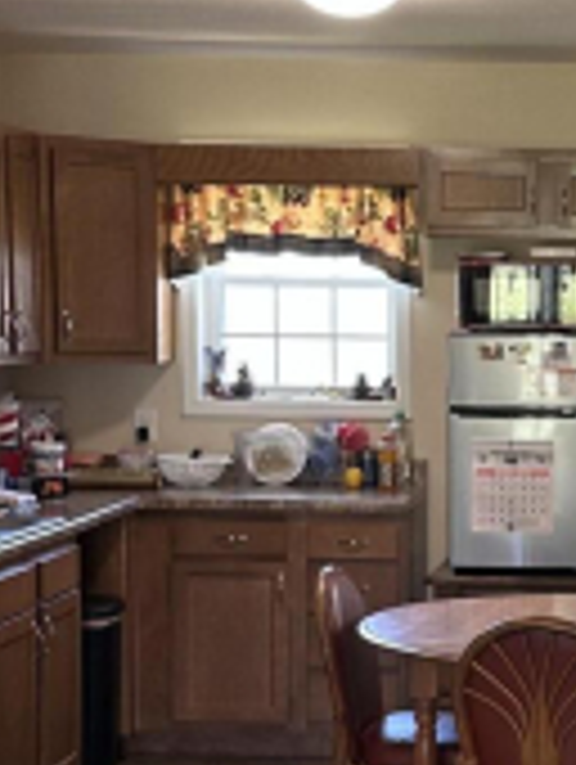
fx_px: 2080
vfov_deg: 20.7
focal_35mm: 94
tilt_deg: -4.8
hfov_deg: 15.3
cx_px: 639
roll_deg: -1.4
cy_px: 529
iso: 200
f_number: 1.78
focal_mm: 6.86
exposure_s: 1/60
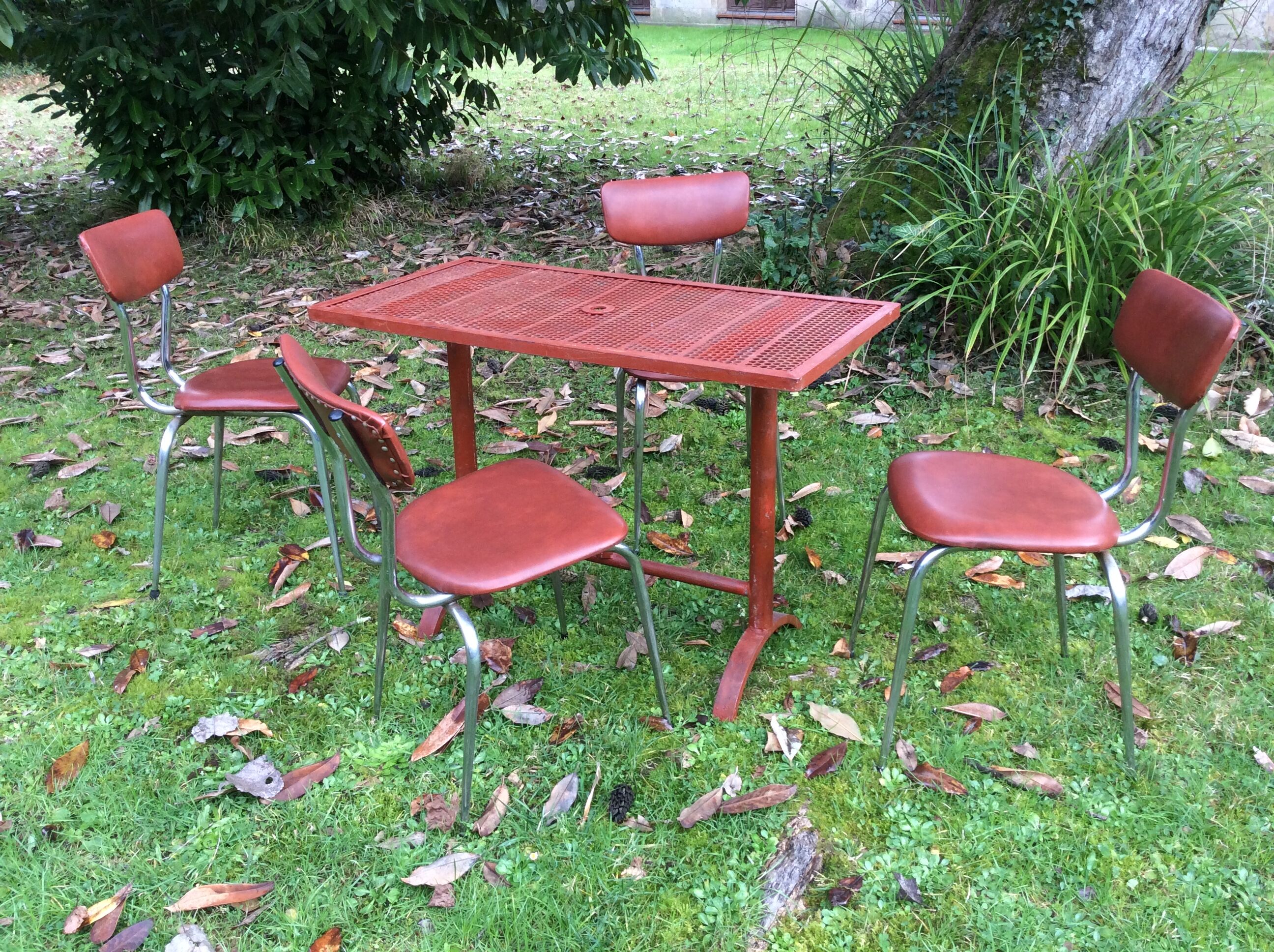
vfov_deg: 44.1
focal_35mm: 32
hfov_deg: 56.9
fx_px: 1176
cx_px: 637
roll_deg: +2.3
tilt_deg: -24.7
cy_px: 476
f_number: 2.4
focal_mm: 3.3
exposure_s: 1/100
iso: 40
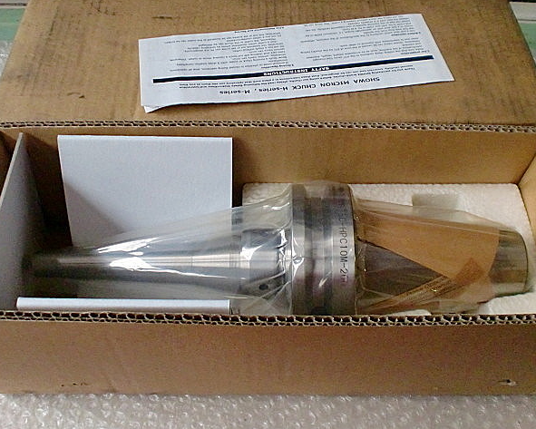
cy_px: 212
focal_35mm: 37
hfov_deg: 49.1
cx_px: 268
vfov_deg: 40.1
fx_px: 587
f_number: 3.1
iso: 800
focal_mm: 6.3
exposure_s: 1/60
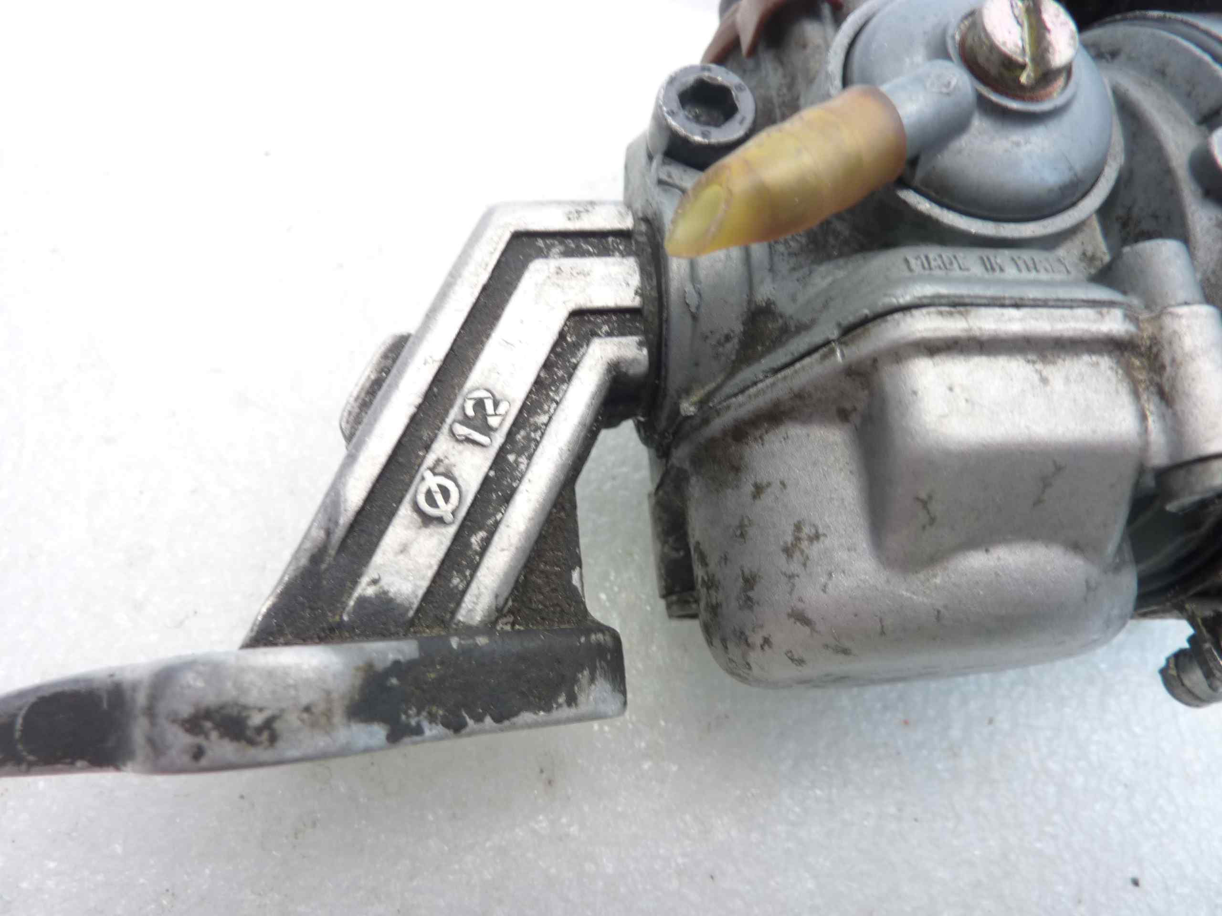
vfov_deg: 54.9
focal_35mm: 25
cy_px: 458
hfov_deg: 69.4
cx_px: 611
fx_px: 883
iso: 125
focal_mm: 4.1
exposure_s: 1/8
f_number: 3.3
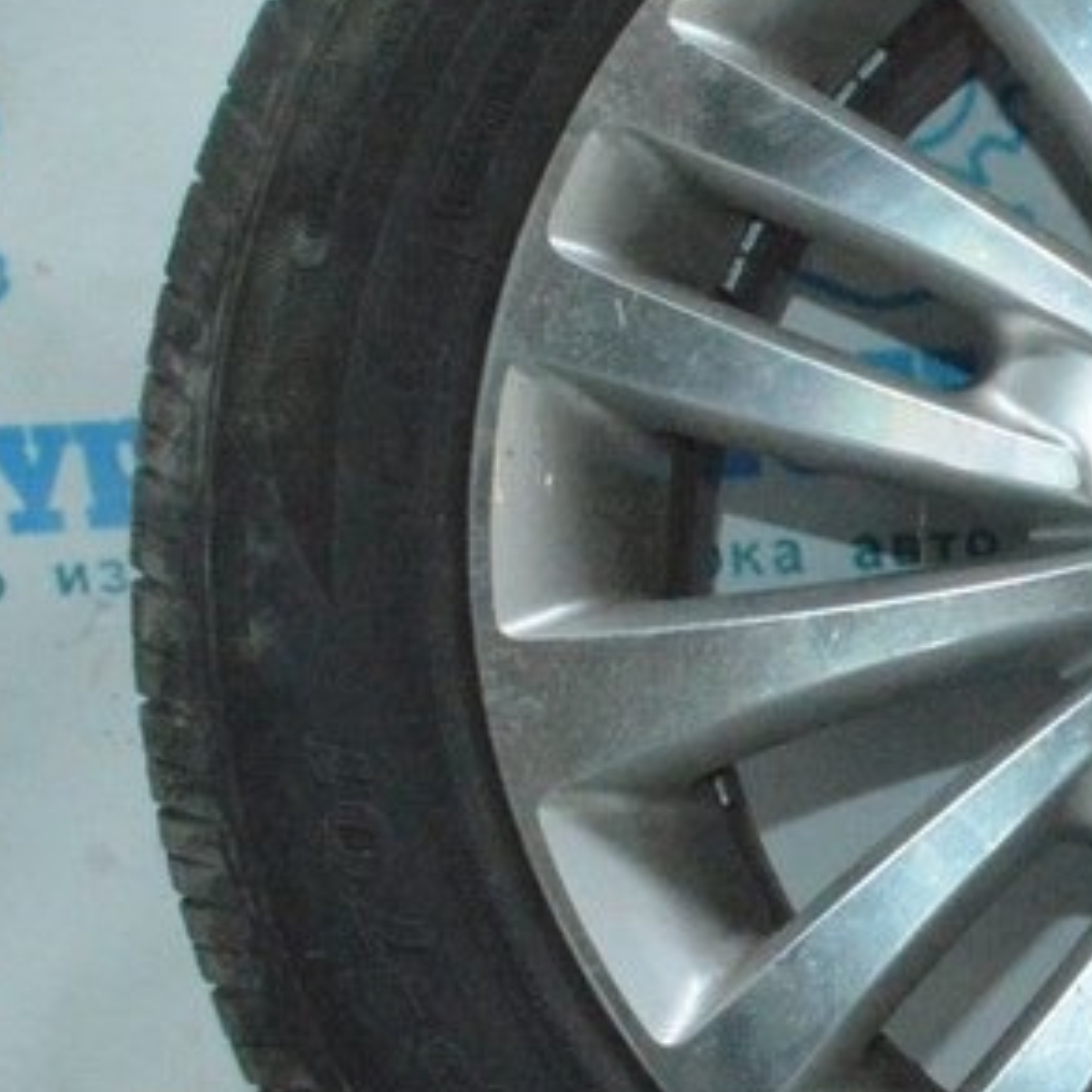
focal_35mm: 89
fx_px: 3176
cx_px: 1383
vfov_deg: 19.5
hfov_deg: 18.3
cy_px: 561
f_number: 16
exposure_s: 1/200
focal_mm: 20
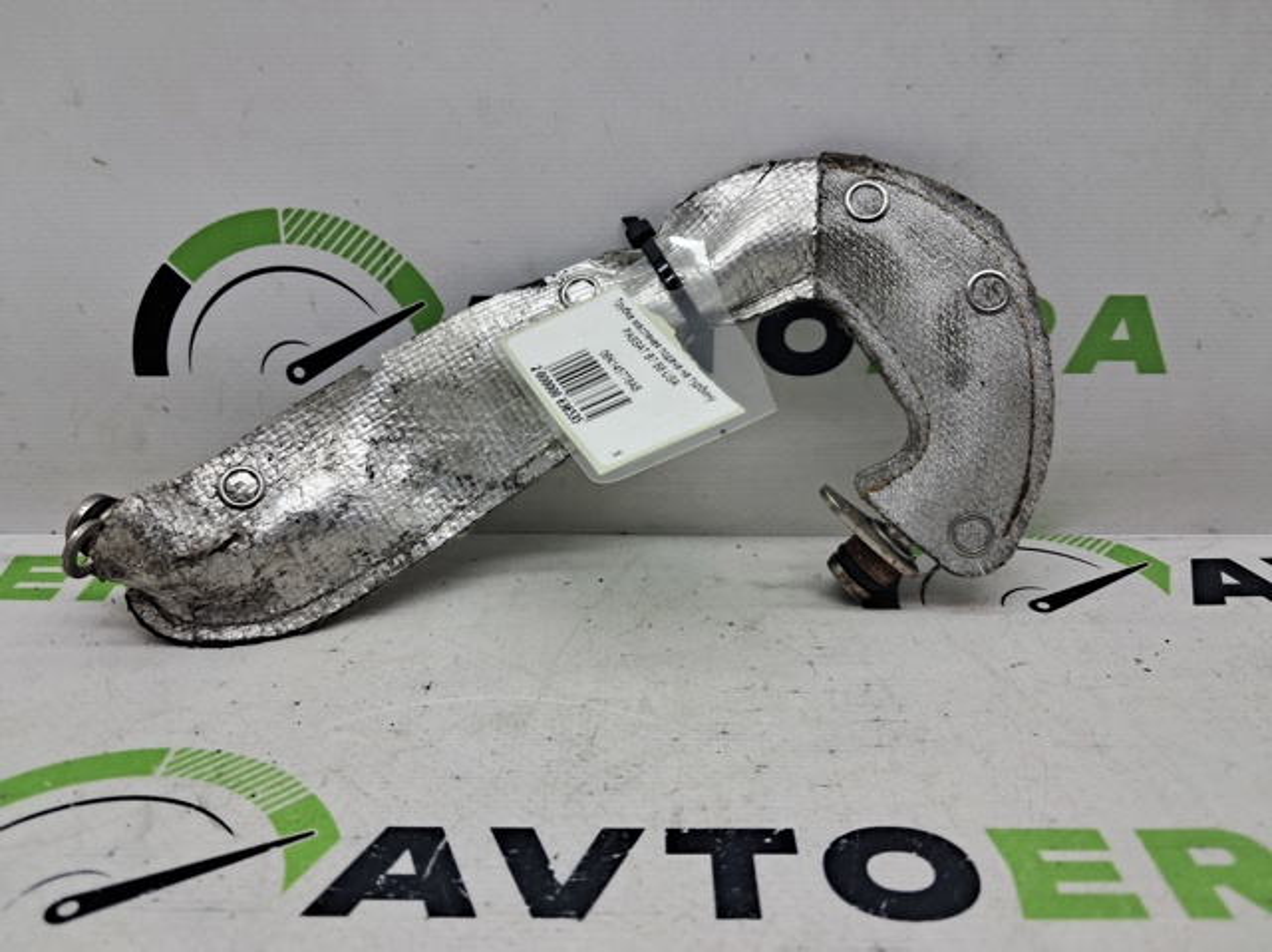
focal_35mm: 27
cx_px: 636
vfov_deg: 51.3
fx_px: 991
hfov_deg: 65.4
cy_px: 476
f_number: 1.8
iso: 50
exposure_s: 1/100
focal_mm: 4
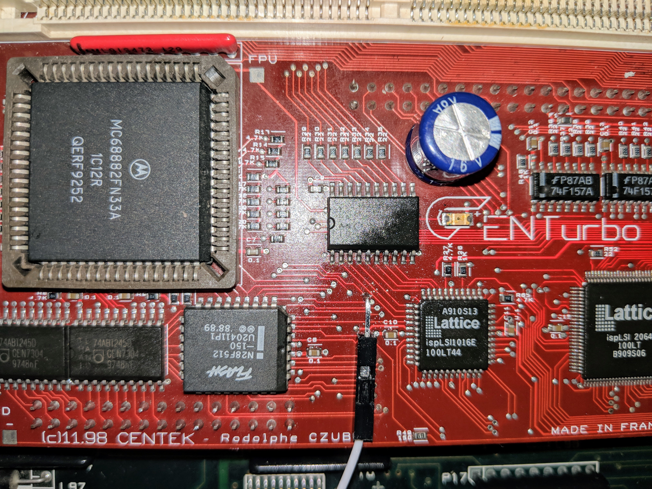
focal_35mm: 27
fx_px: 509
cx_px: 326
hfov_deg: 65.3
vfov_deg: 51.4
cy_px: 244
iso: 50
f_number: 1.8
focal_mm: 4.44
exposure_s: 1/176
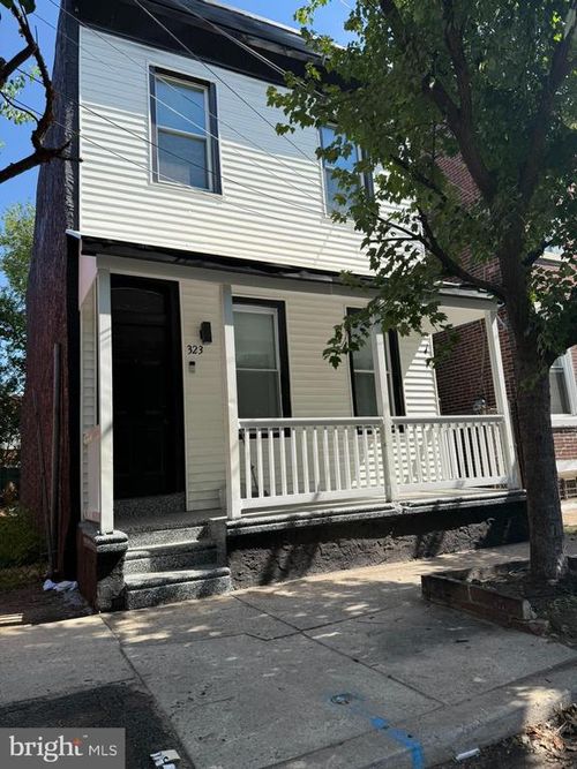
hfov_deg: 56.8
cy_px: 384
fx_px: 534
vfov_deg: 71.6
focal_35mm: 24
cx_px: 288
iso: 80
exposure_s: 1/2299
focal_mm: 6.76
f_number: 1.78
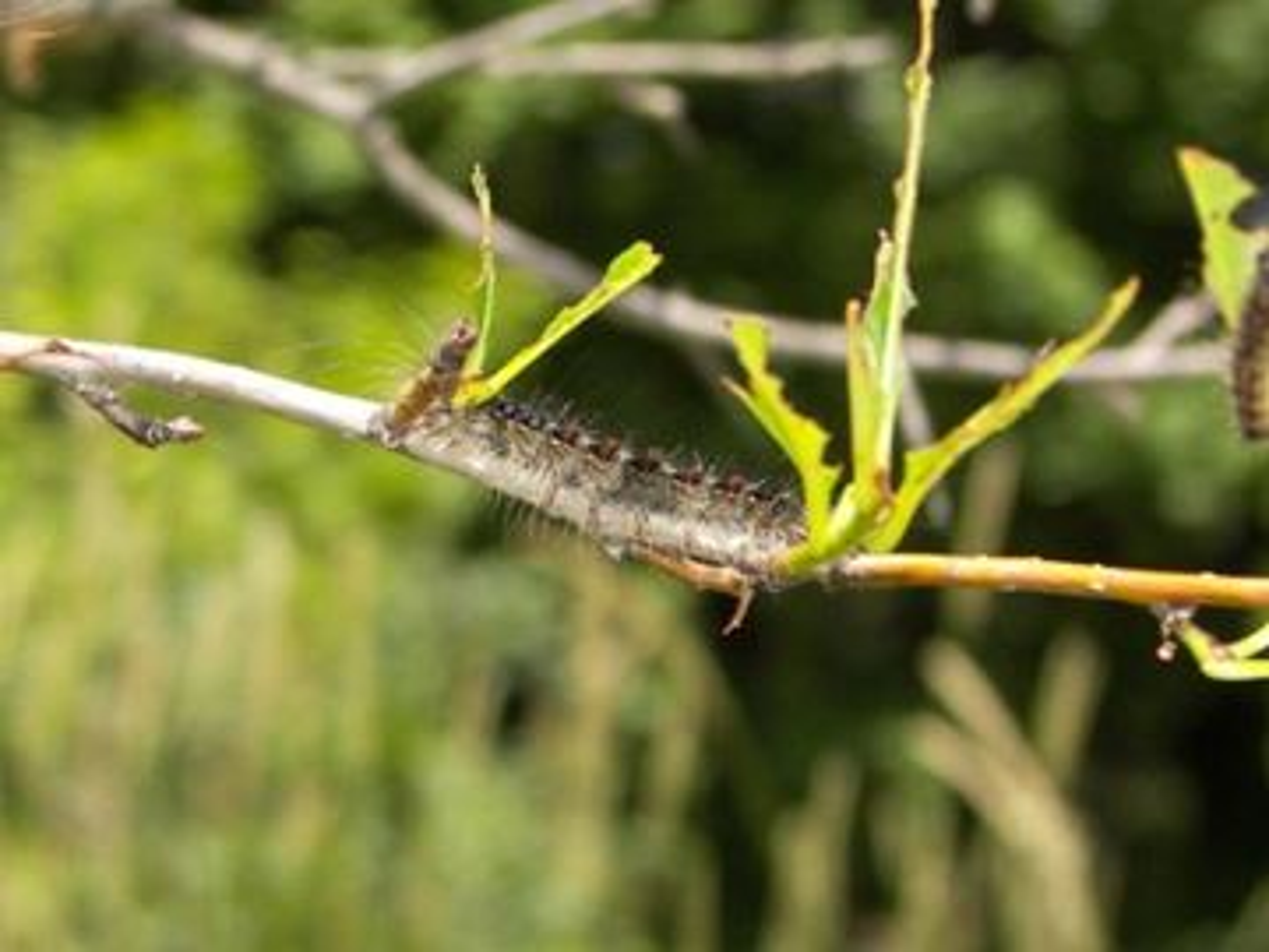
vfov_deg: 15.9
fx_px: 3409
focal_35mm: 93
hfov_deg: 21.1
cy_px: 476
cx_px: 634
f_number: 3.2
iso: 50
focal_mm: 15.4
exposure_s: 1/320
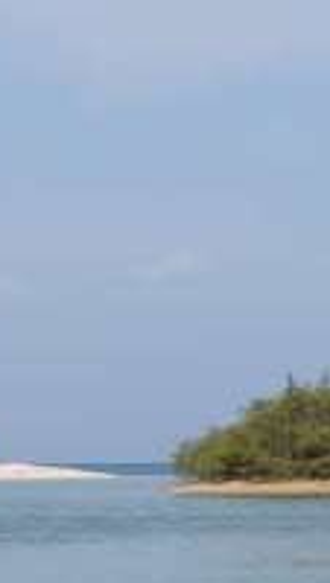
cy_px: 443
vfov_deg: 7.3
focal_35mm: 293
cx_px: -35
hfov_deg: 4.2
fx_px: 4543
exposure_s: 1/640
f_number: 6.3
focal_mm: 70
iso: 100
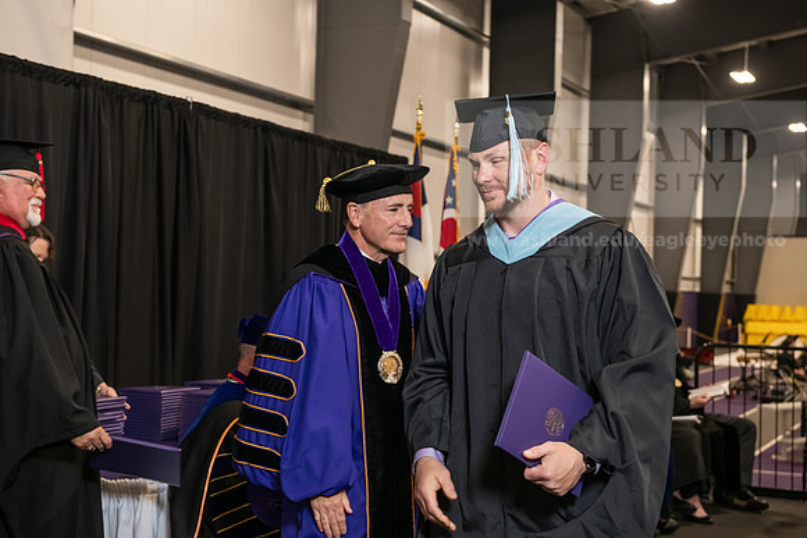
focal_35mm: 58
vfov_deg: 23.4
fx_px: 1300
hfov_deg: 34.5
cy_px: 269
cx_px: 404
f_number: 5
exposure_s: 1/125
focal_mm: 58
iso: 2000
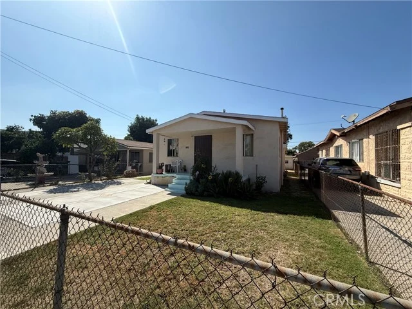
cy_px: 154
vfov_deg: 85.7
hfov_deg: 102.1
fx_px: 167
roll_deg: -1.0
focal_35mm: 14
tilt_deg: +3.2
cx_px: 206
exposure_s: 1/2717
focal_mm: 2.22
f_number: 2.2
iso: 50
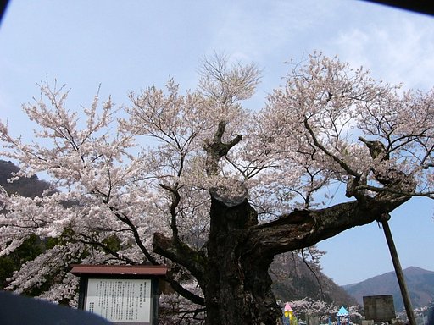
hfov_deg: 52.6
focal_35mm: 35
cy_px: 162
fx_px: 439
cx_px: 217
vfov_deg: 40.7
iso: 100
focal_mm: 4.6
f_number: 8
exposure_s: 1/400
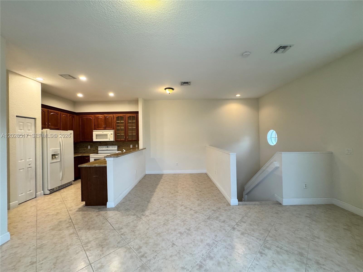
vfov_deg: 85.7
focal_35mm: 14
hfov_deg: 102.1
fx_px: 147
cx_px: 182
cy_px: 136
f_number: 2.2
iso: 320
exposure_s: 1/120
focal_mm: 2.22
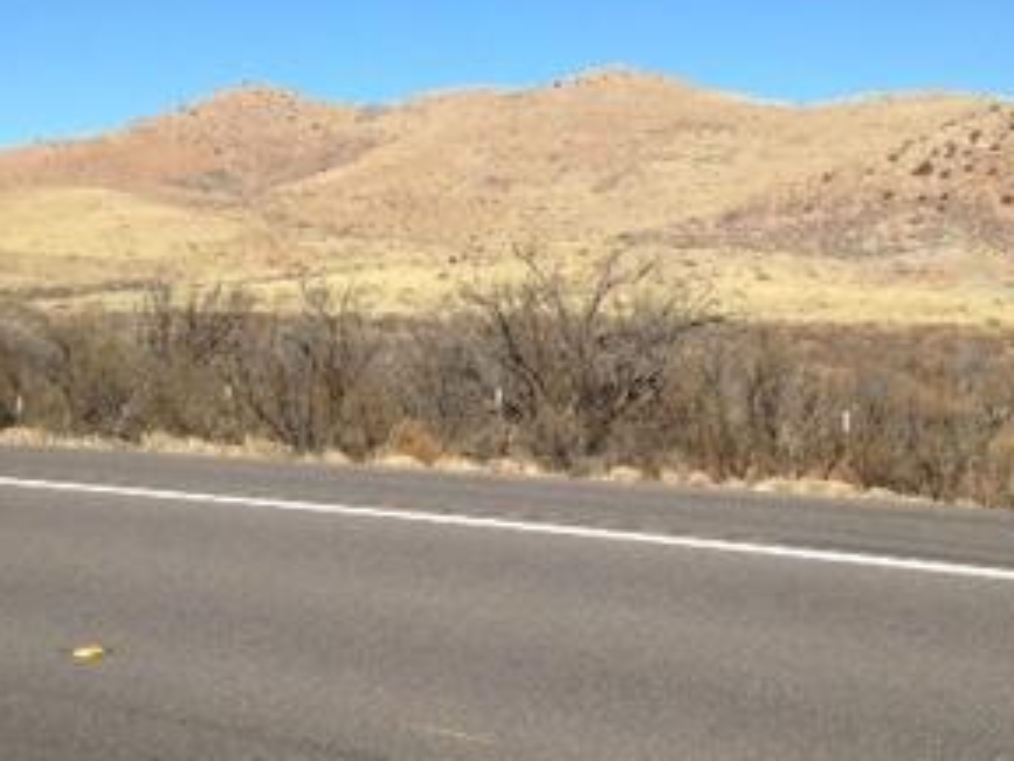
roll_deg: -1.2
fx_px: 2139
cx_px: 439
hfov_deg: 26.6
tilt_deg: +2.4
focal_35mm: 73
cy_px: 172
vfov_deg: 20.0
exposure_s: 1/2169
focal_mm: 4.12
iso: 50
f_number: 2.4
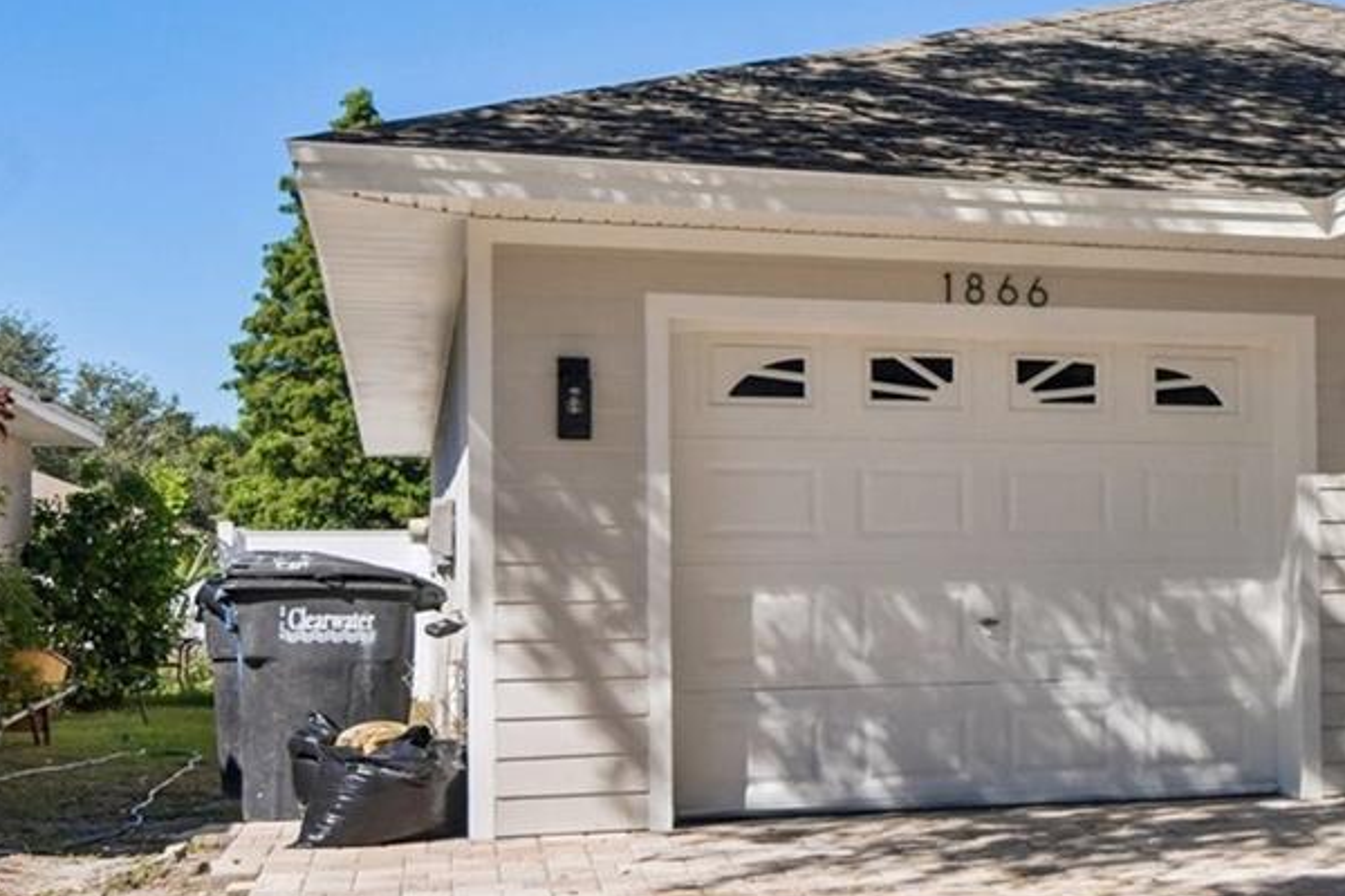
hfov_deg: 28.4
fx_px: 2391
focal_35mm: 64
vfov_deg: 21.2
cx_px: 1493
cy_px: 399
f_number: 8
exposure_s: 1/1600
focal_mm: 24
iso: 400
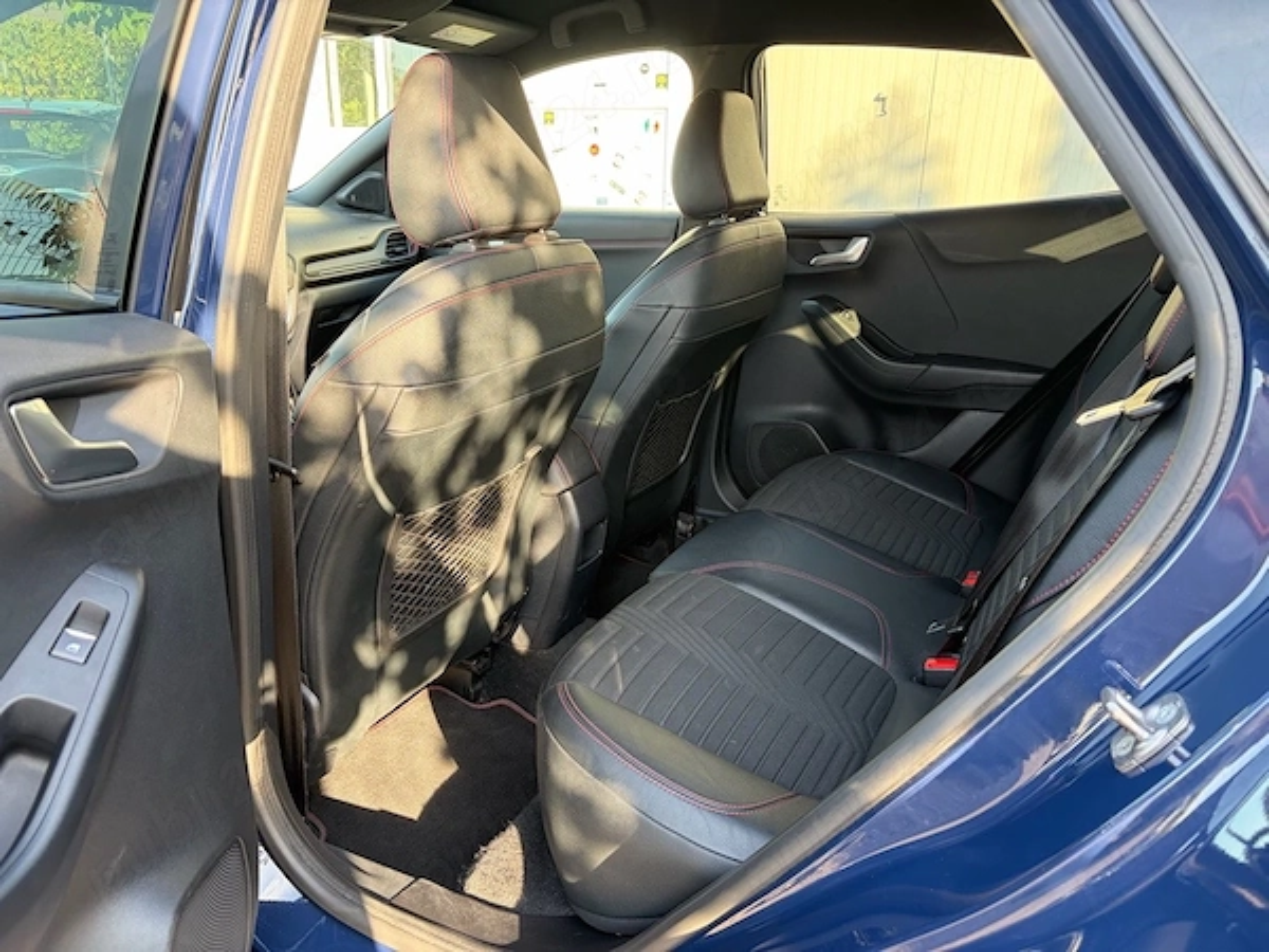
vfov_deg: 53.1
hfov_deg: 67.3
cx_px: 634
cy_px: 476
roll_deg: -1.0
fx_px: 953
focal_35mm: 26
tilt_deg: -19.7
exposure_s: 1/60
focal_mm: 5.96
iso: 125
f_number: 1.6
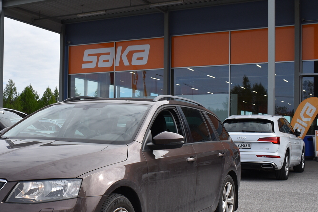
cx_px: 77
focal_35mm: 57
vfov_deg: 23.7
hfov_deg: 34.3
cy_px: 141
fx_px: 503
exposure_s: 1/750
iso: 200
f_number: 8
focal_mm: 22
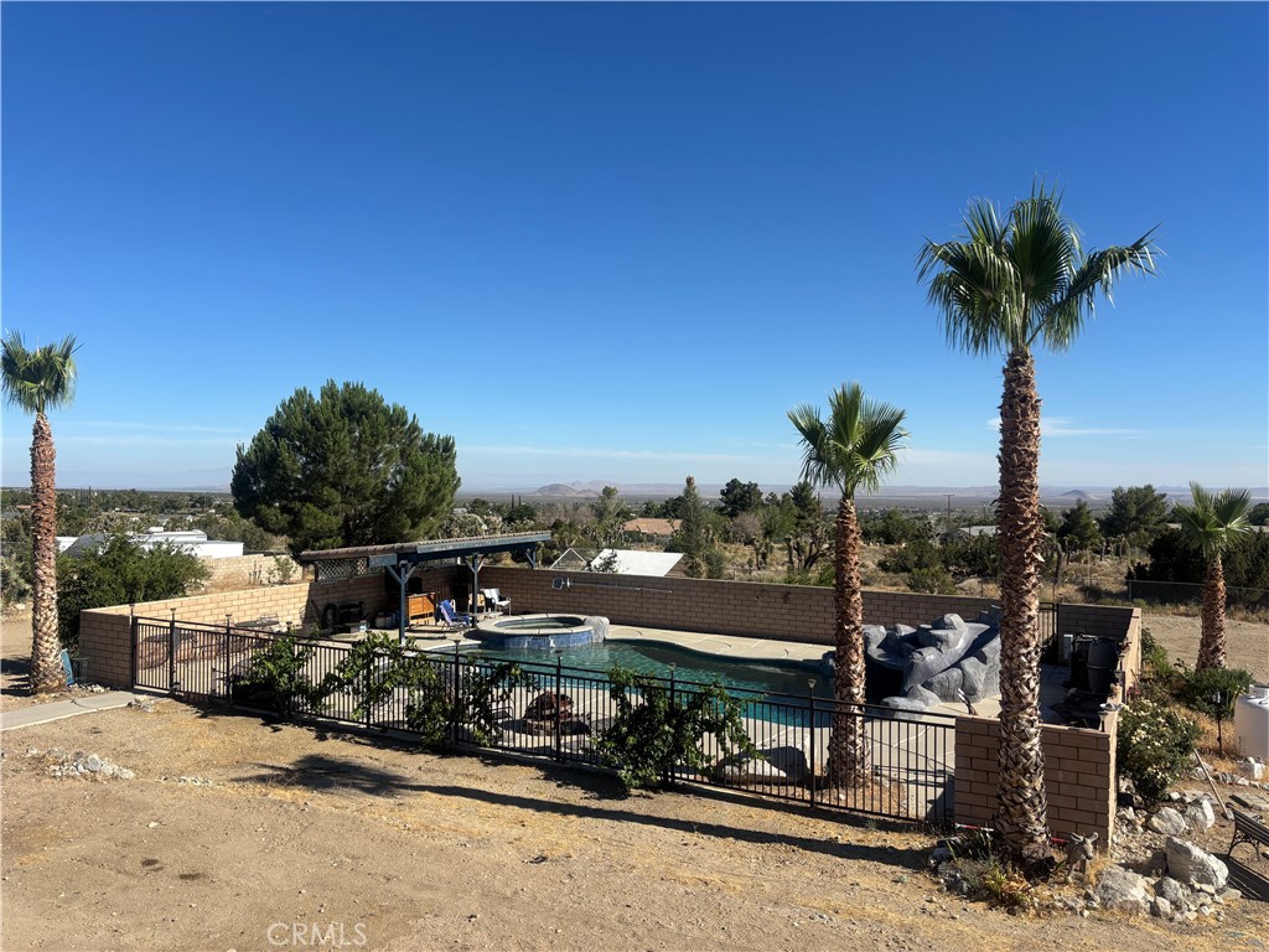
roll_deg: -0.5
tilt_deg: -0.6
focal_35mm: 26
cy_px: 476
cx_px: 634
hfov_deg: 67.3
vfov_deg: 53.1
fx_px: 953
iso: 50
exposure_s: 1/4255
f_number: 1.6
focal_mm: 5.96
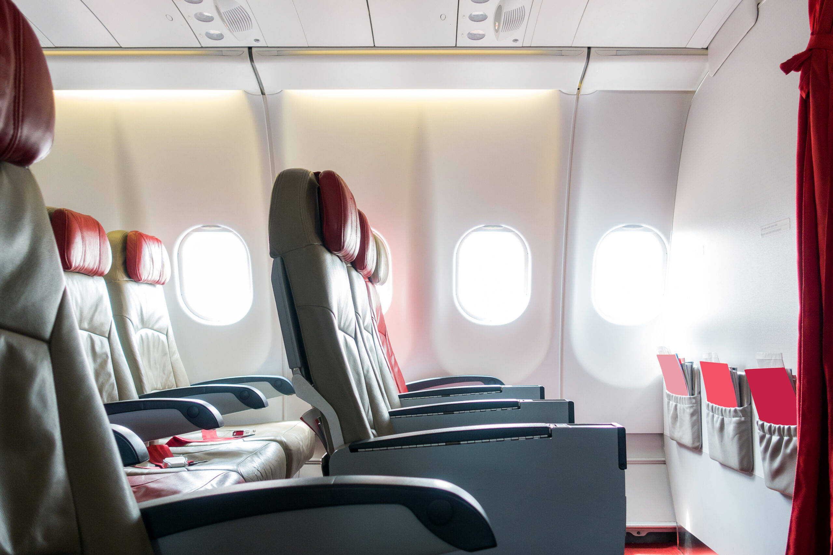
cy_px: 278
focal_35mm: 31
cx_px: 416
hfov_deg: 60.3
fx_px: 717
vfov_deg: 42.3
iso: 400
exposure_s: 1/80
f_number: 2.5
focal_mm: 11.33
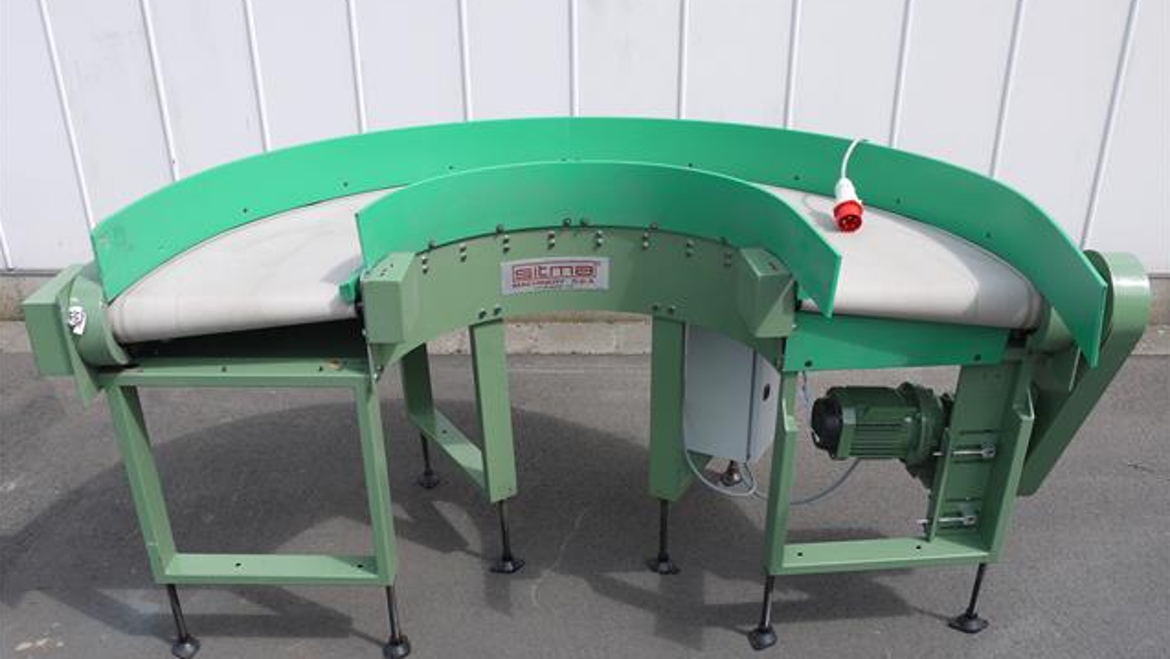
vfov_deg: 33.6
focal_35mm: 35
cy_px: 398
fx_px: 1086
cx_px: 584
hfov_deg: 56.6
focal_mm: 16
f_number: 7.1
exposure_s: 1/250
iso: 100
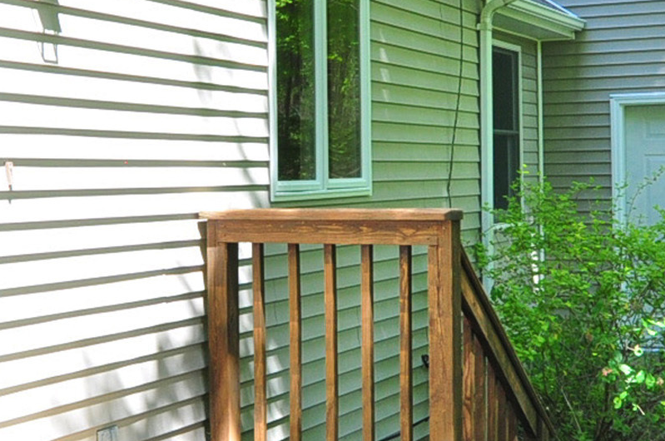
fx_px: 1306
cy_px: 173
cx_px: 256
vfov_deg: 19.1
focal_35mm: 71
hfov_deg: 28.5
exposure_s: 1/80
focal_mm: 13
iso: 400
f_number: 8
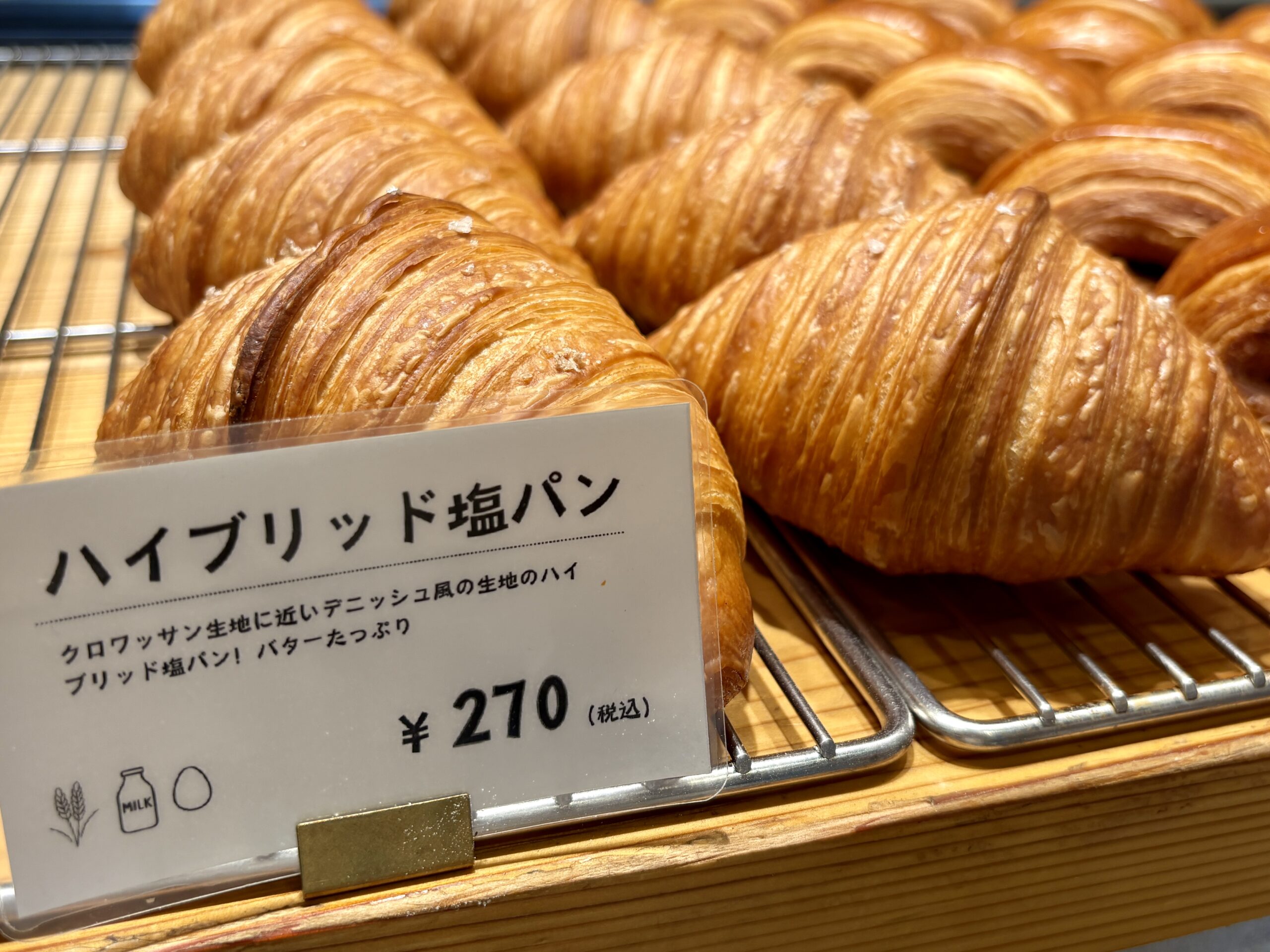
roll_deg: -1.2
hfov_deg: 67.3
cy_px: 476
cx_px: 635
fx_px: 954
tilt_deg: -25.5
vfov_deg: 53.1
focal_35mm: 26
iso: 32
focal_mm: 5.96
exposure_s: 1/124
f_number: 1.6
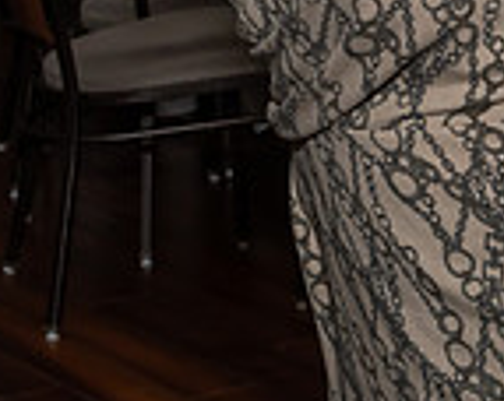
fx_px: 2860
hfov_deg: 10.1
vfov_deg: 7.8
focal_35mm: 192
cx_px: 241
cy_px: -253
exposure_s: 1/250
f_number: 7.1
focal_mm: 28
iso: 400
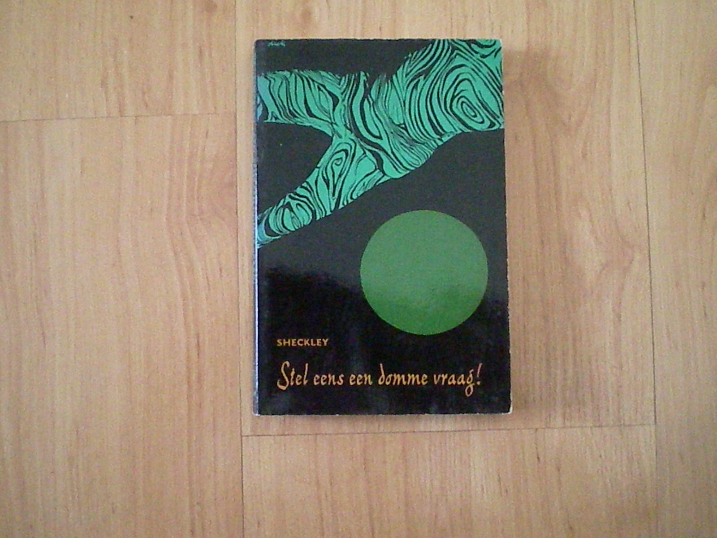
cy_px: 269
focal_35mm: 38
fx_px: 787
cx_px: 358
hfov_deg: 49.0
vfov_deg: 37.7
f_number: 3.1
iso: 1800
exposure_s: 1/66.1
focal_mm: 6.3
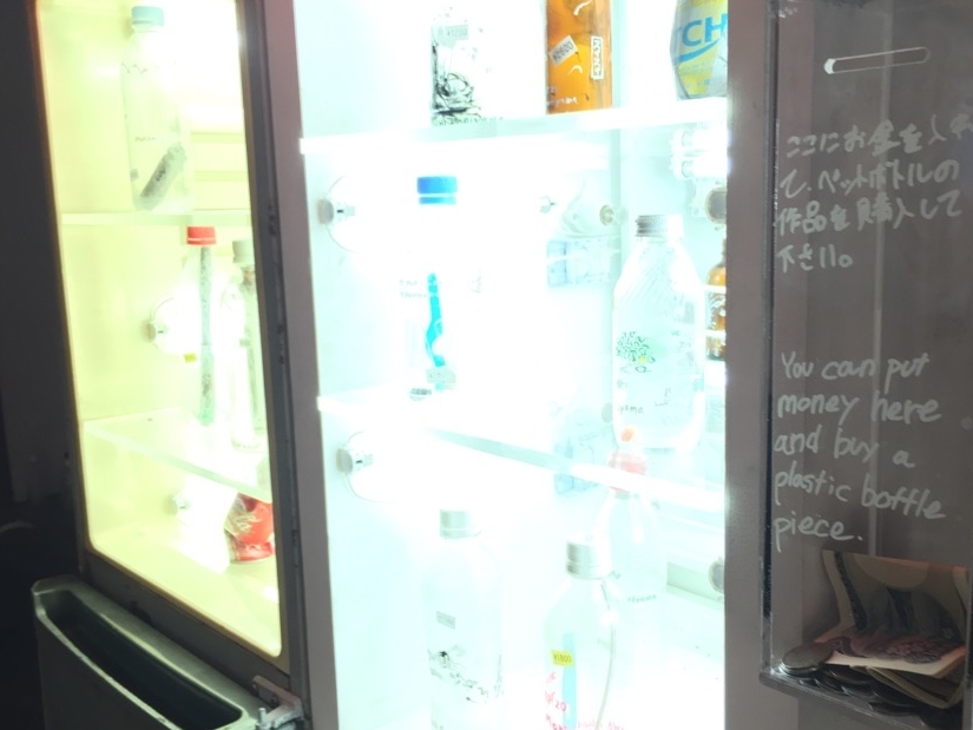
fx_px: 1012
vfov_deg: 39.7
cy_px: 375
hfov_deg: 51.2
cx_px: 553
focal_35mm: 36
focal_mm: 4.15
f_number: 2.2
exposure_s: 1/30
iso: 80
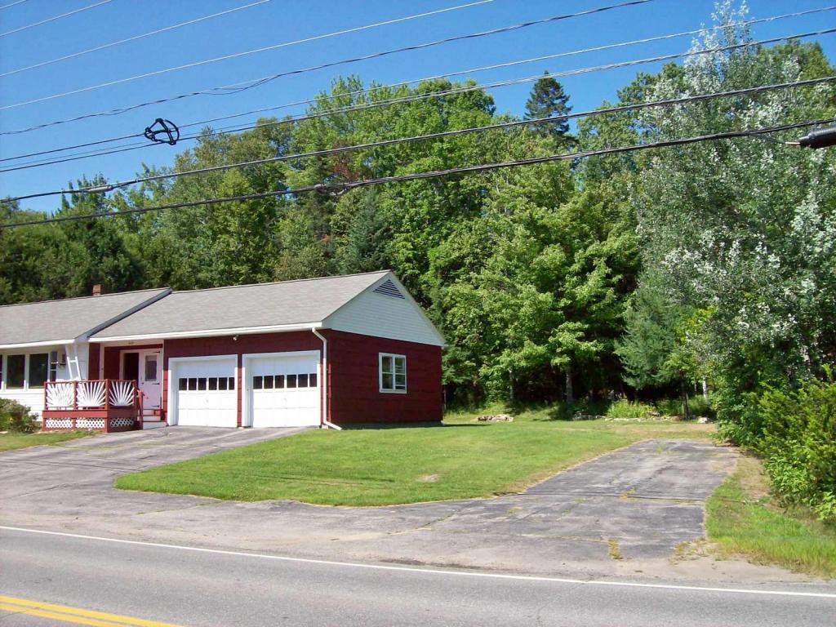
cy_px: 314
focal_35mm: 36
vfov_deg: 39.7
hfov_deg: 51.4
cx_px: 418
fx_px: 869
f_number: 4.8
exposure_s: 1/485
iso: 80
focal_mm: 6
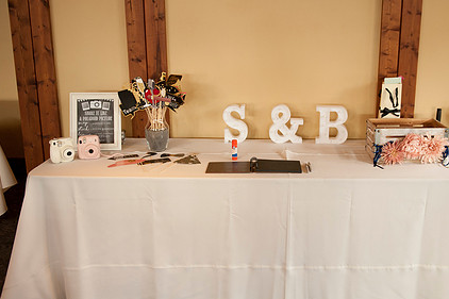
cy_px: 154
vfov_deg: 30.5
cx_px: 273
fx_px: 549
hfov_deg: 44.2
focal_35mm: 44
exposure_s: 1/125
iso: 1000
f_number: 3.2
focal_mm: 32
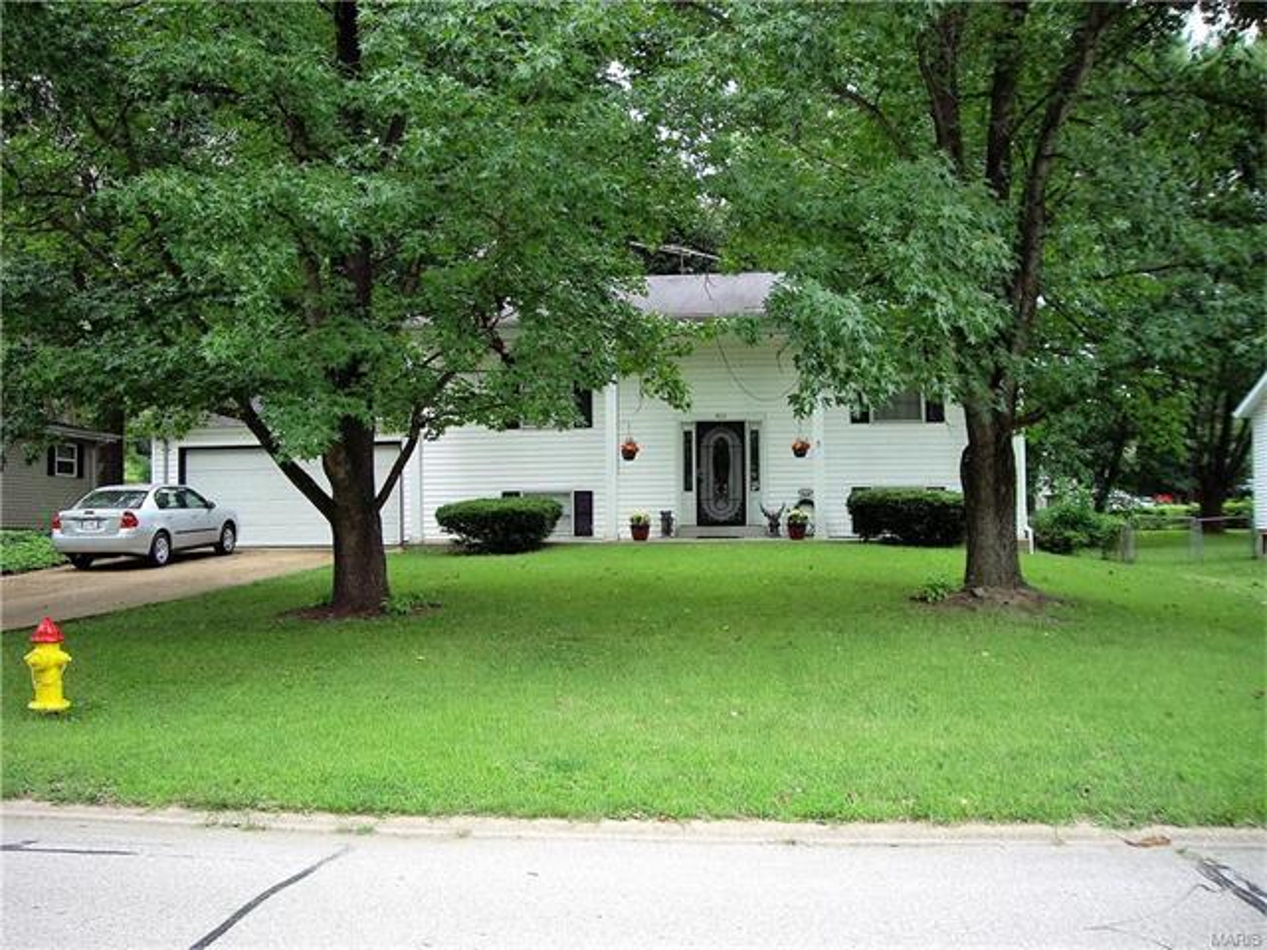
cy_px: 475
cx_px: 634
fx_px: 1391
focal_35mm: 38
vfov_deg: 37.7
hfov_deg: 49.0
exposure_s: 1/160
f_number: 2.7
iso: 100
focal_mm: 6.2
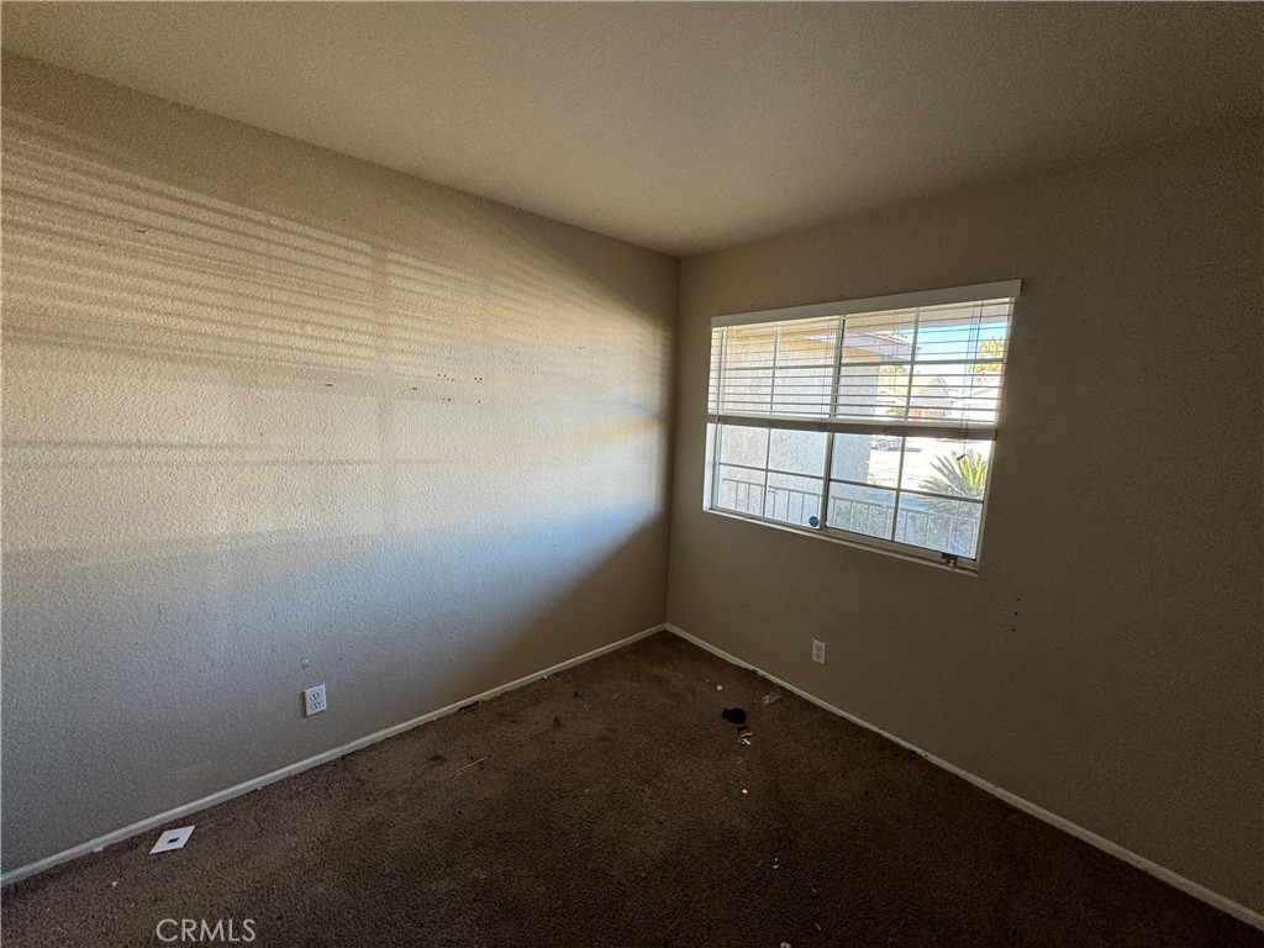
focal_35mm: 14
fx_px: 511
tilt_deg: -6.7
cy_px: 474
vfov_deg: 85.7
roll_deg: -2.3
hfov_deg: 102.1
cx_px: 632
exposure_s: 1/99
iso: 100
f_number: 2.2
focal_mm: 2.22
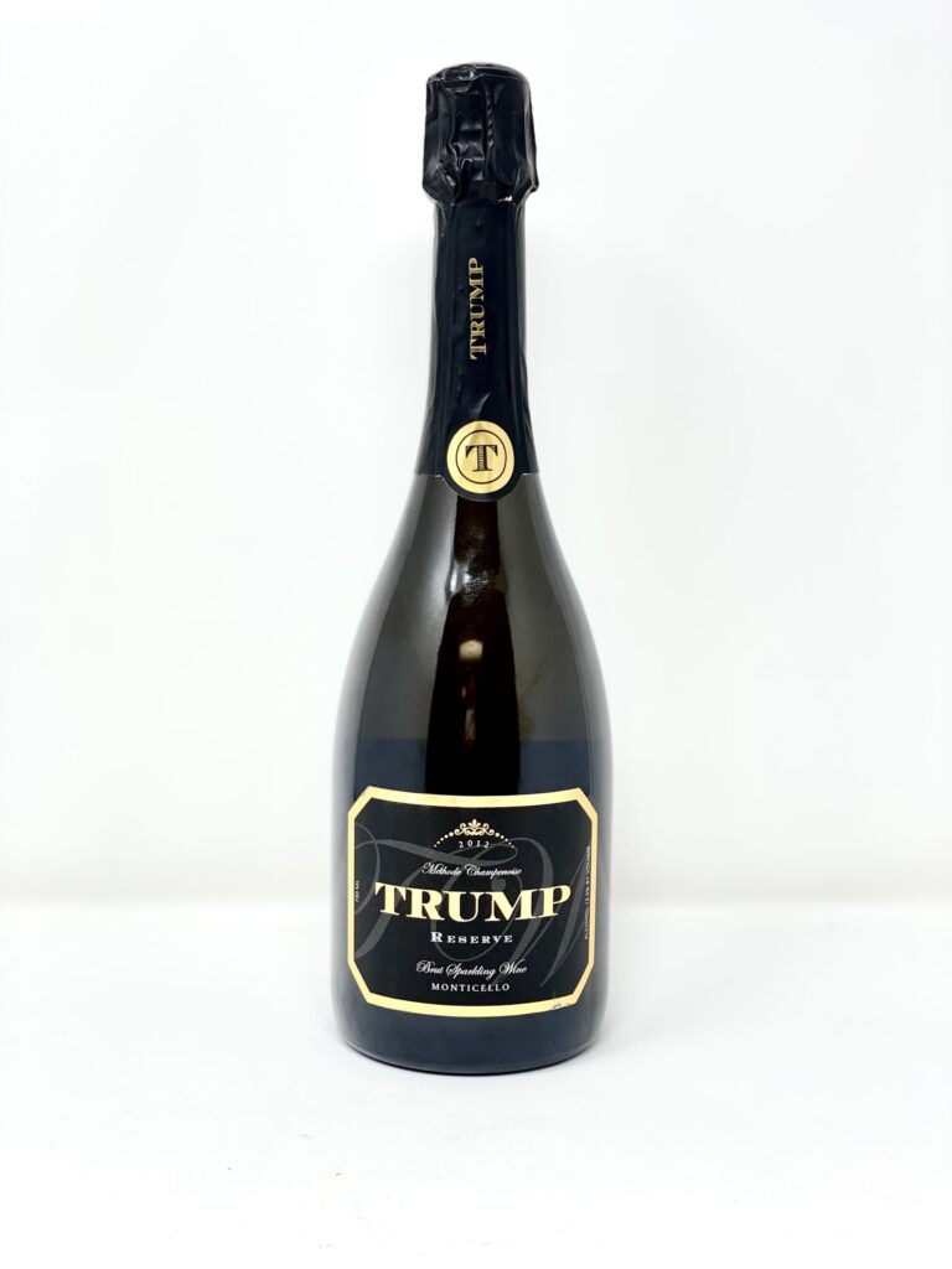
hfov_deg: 28.0
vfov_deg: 36.8
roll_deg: -1.9
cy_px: 634
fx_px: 1907
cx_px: 476
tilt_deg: -6.2
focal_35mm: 52
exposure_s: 1/120
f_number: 2
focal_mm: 6
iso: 50
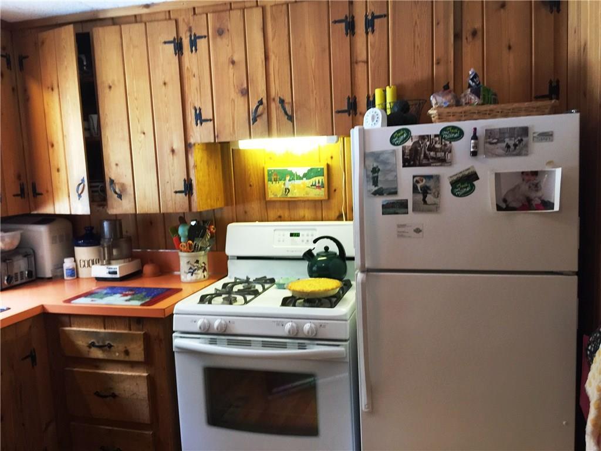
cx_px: 300
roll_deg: +2.6
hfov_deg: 61.7
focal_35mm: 29
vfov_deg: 48.2
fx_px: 503
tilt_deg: -6.6
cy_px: 226
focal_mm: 4.15
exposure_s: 1/15
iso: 100
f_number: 2.2
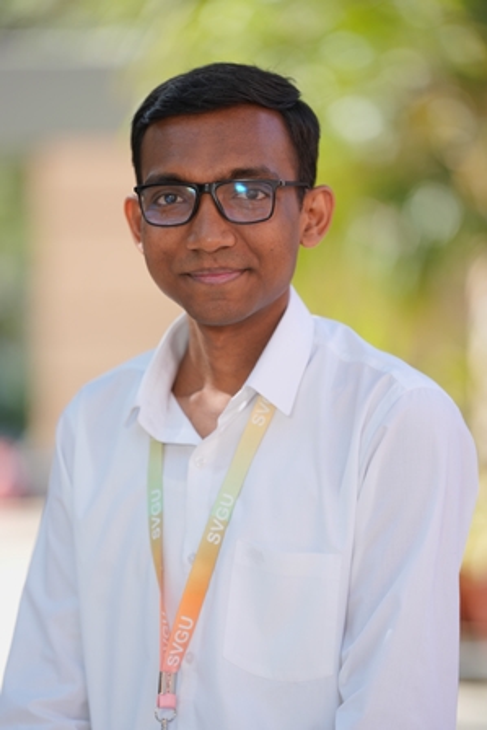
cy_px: 365
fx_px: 4055
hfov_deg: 6.9
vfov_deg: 10.3
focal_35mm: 200
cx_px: 244
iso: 200
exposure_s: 1/500
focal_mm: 200
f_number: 2.8
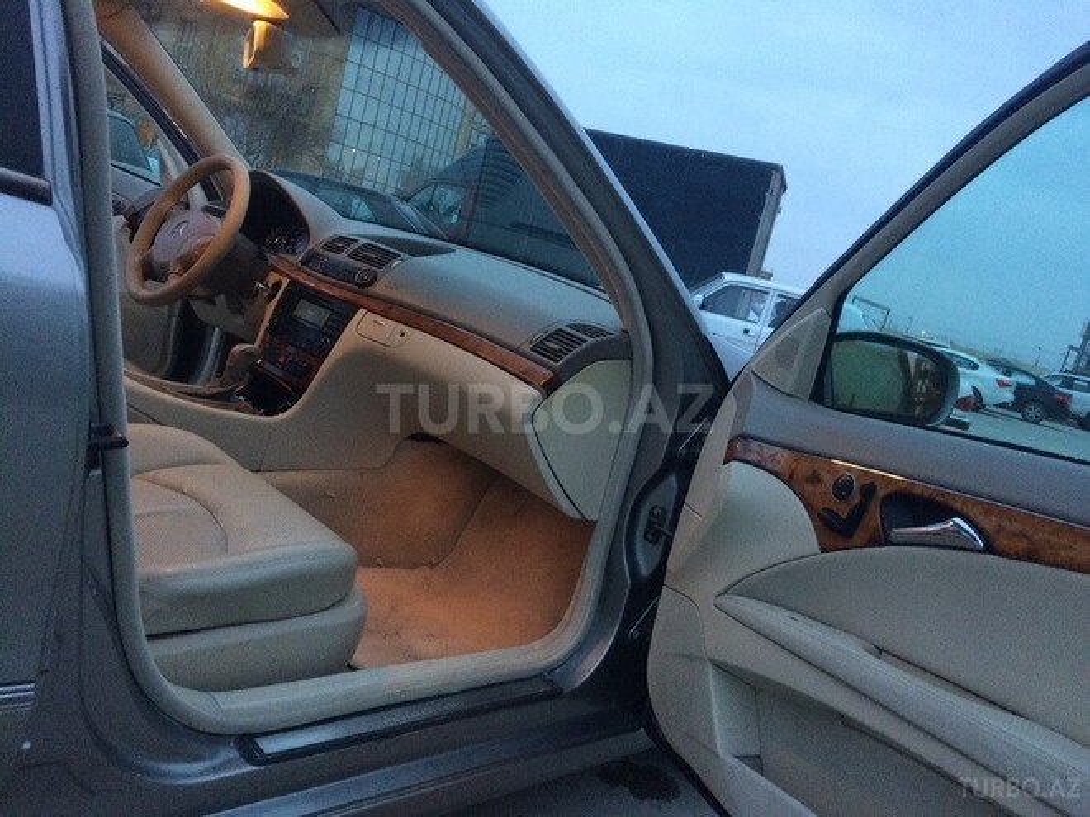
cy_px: 408
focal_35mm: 29
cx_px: 545
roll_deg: -16.0
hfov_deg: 61.7
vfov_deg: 48.2
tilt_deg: -8.6
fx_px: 913
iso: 250
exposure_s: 1/33
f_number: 2.2
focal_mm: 4.15
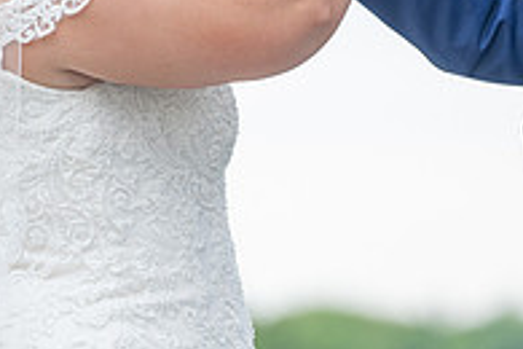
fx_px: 9210
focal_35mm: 634
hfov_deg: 3.3
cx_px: 358
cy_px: 36
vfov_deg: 2.2
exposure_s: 1/200
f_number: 4
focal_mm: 198
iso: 160
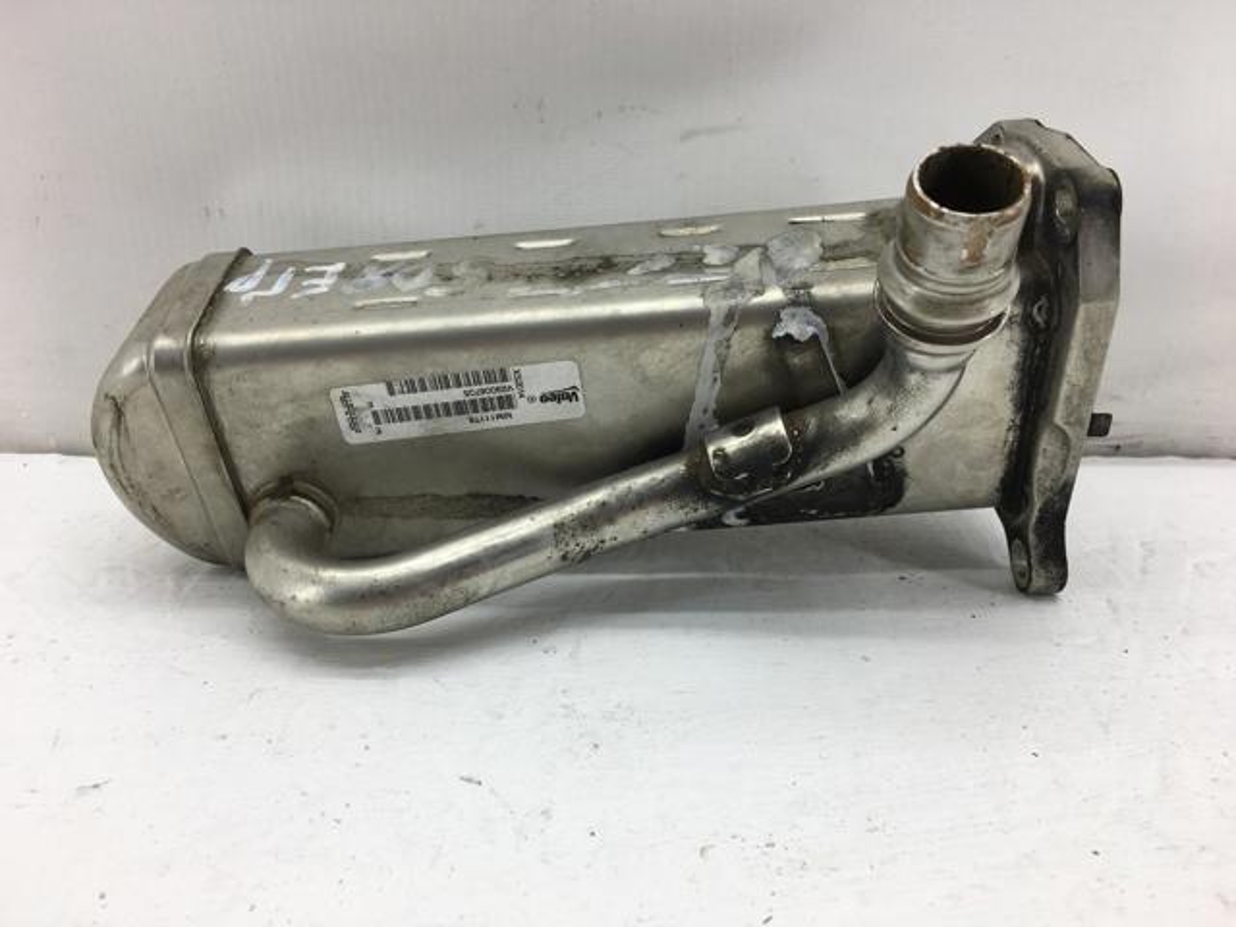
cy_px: 464
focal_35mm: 29
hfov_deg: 61.7
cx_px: 618
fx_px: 1035
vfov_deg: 48.2
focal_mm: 4.15
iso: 25
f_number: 2.2
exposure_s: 1/164
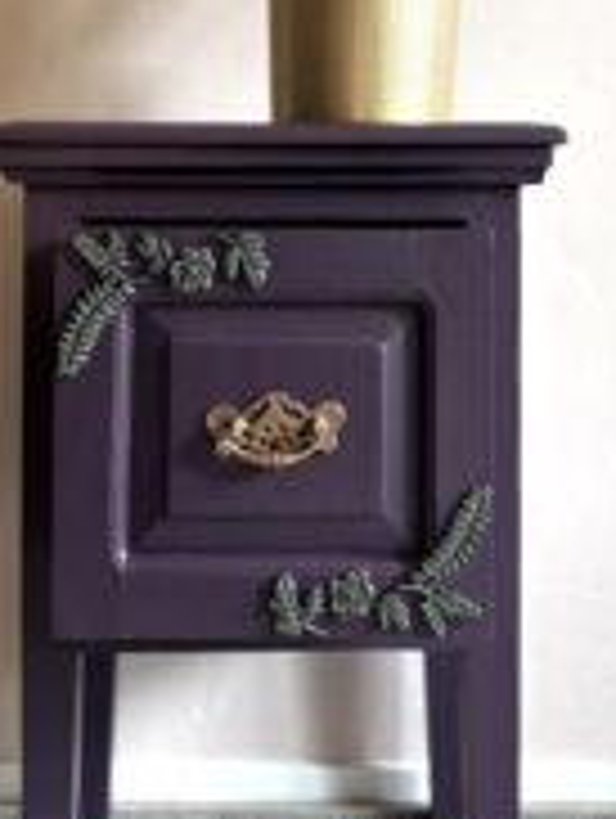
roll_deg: -1.2
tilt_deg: -1.1
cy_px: 238
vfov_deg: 33.3
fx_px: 1349
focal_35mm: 57
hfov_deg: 25.7
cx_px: 306
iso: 125
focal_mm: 5.96
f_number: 1.6
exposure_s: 1/50
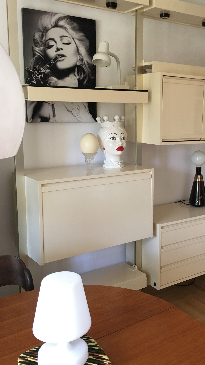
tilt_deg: -8.5
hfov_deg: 29.9
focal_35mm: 39
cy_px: 178
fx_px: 377
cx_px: 158
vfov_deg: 51.6
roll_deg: -0.3
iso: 64
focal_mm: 4.15
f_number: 2.2
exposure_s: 1/17
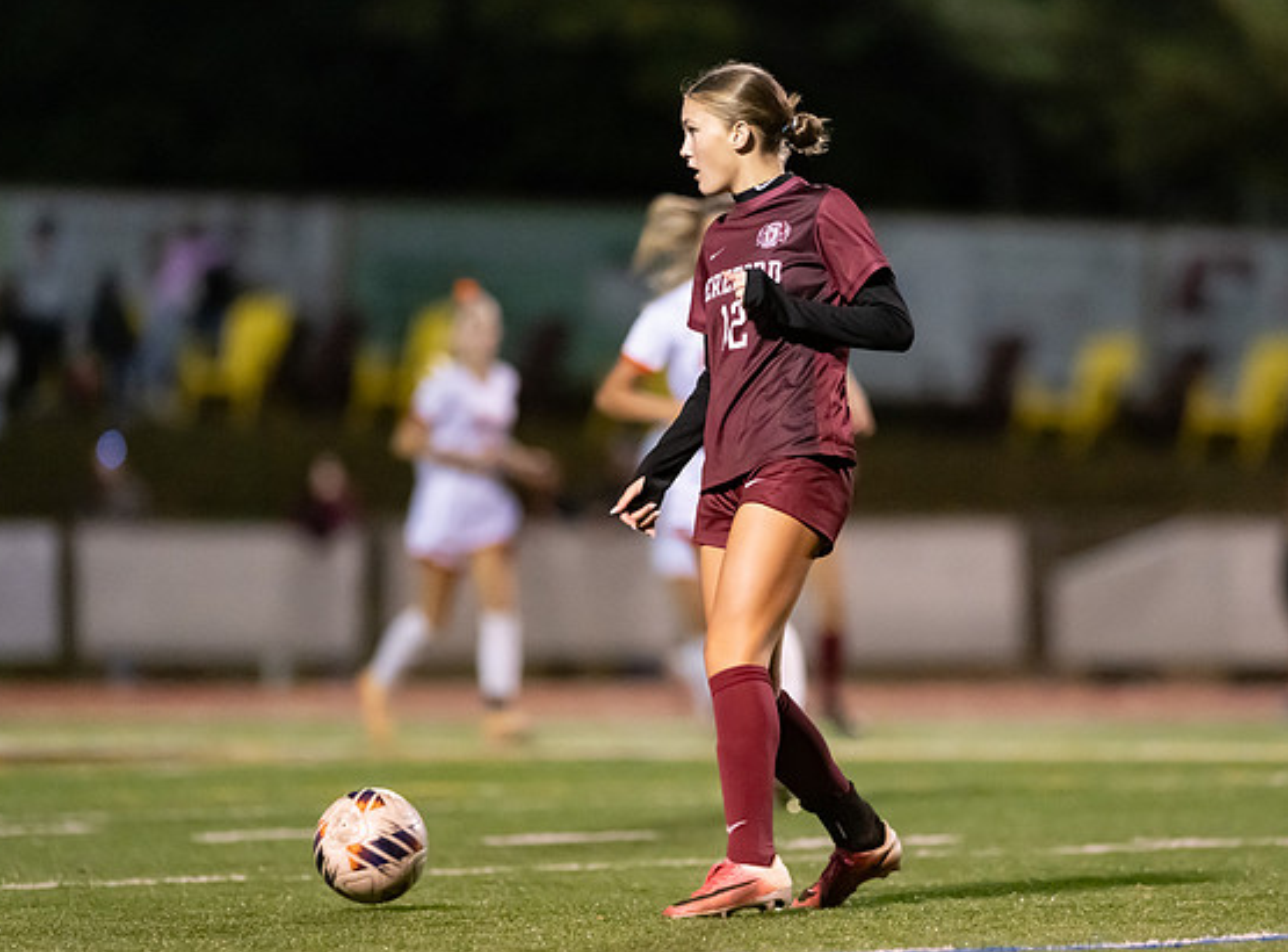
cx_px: 778
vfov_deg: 3.9
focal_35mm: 376
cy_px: 416
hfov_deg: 5.3
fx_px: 13915
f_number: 2.8
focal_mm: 300
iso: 12800
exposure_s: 1/640
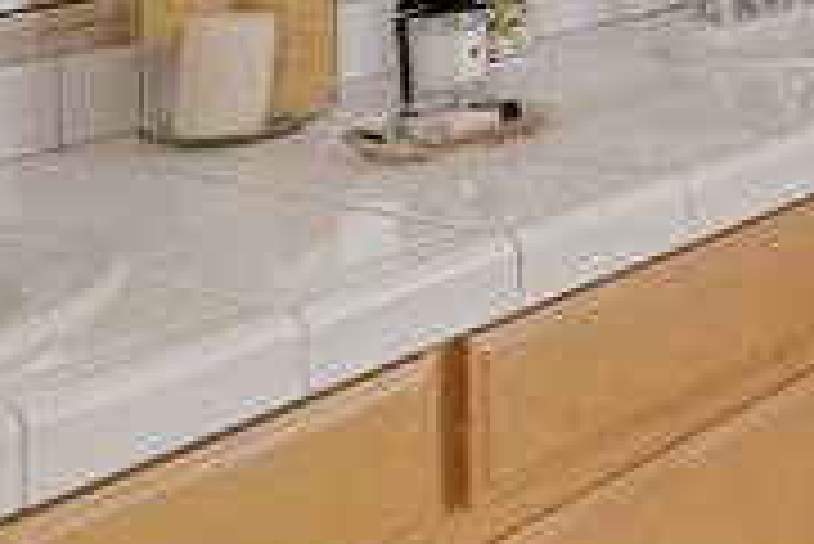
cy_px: -335
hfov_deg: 24.2
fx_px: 1539
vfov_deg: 17.5
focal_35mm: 68
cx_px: 1174
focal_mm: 12
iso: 100
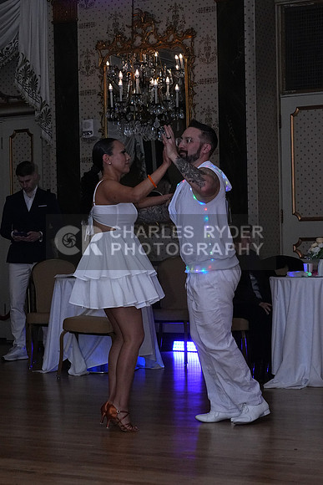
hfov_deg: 16.7
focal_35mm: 82
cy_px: 242
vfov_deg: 24.8
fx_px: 1103
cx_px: 162
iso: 5000
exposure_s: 1/200
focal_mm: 55
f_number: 7.1
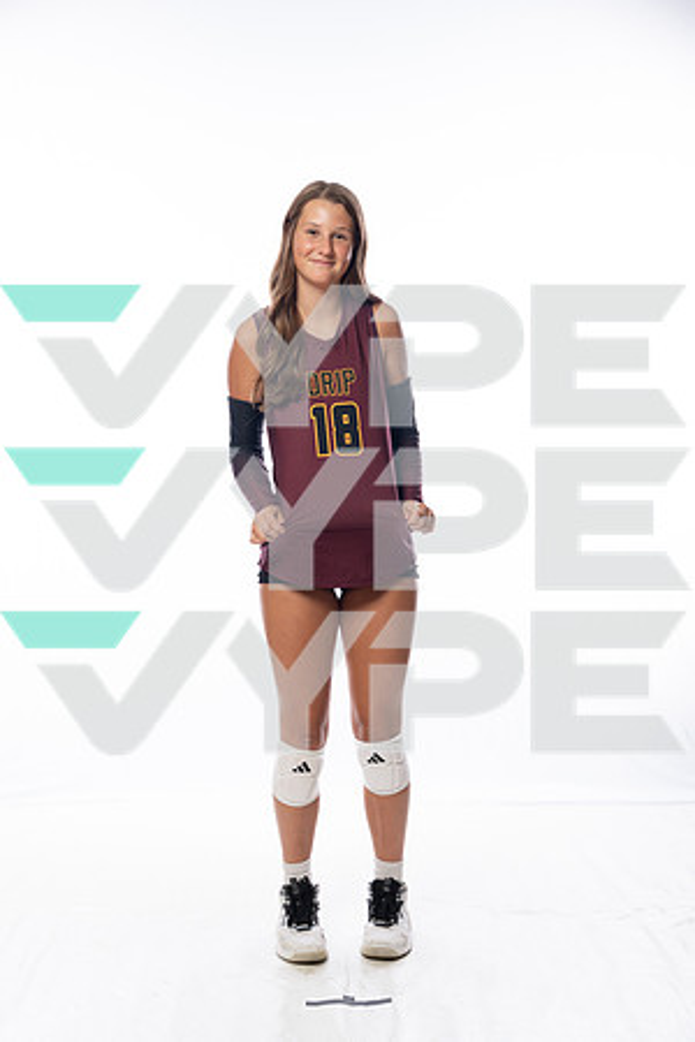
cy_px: 521
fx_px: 1448
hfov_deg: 27.0
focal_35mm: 50
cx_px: 348
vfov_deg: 39.6
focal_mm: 50
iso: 640
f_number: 5.6
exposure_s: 1/250
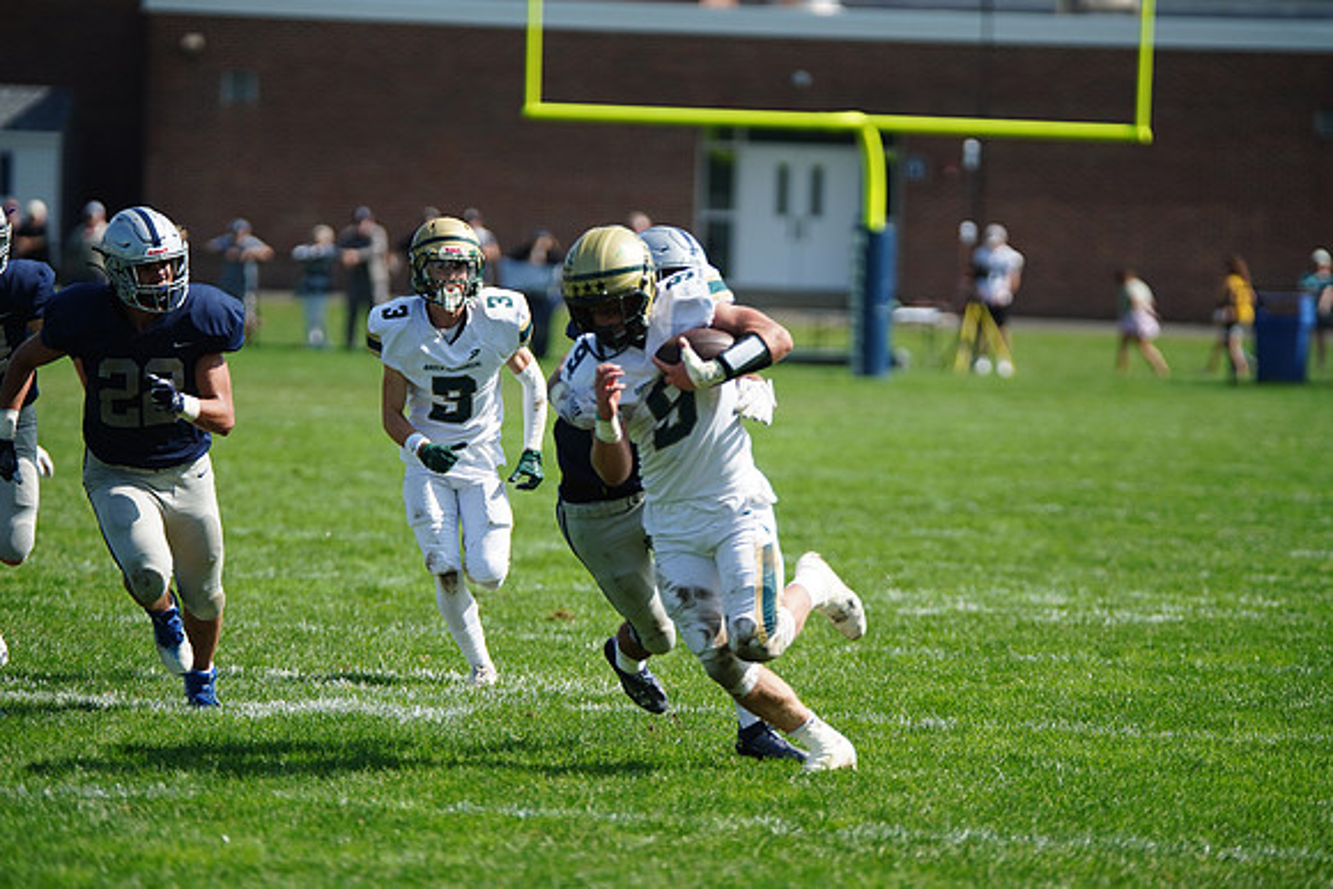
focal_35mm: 221
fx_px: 8185
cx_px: 666
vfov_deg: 6.2
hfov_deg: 9.3
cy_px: 444
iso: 400
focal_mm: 221
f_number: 2.8
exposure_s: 1/4000
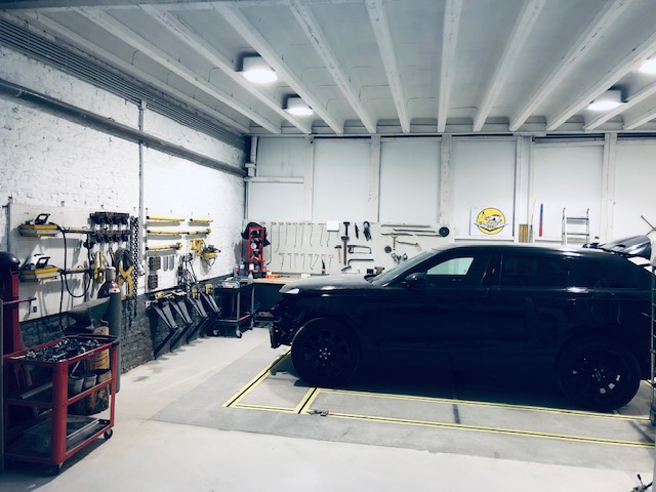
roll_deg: -1.6
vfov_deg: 49.7
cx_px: 328
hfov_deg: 63.4
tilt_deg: +0.1
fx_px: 531
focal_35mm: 28
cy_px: 246
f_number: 1.8
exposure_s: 1/17
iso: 40
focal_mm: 3.99
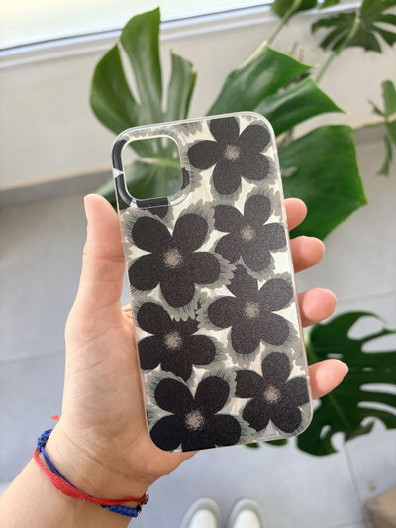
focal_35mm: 26
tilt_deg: -66.7
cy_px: 264
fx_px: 396
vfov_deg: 67.3
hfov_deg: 53.1
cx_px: 198
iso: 100
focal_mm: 5.96
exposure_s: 1/121
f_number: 1.6
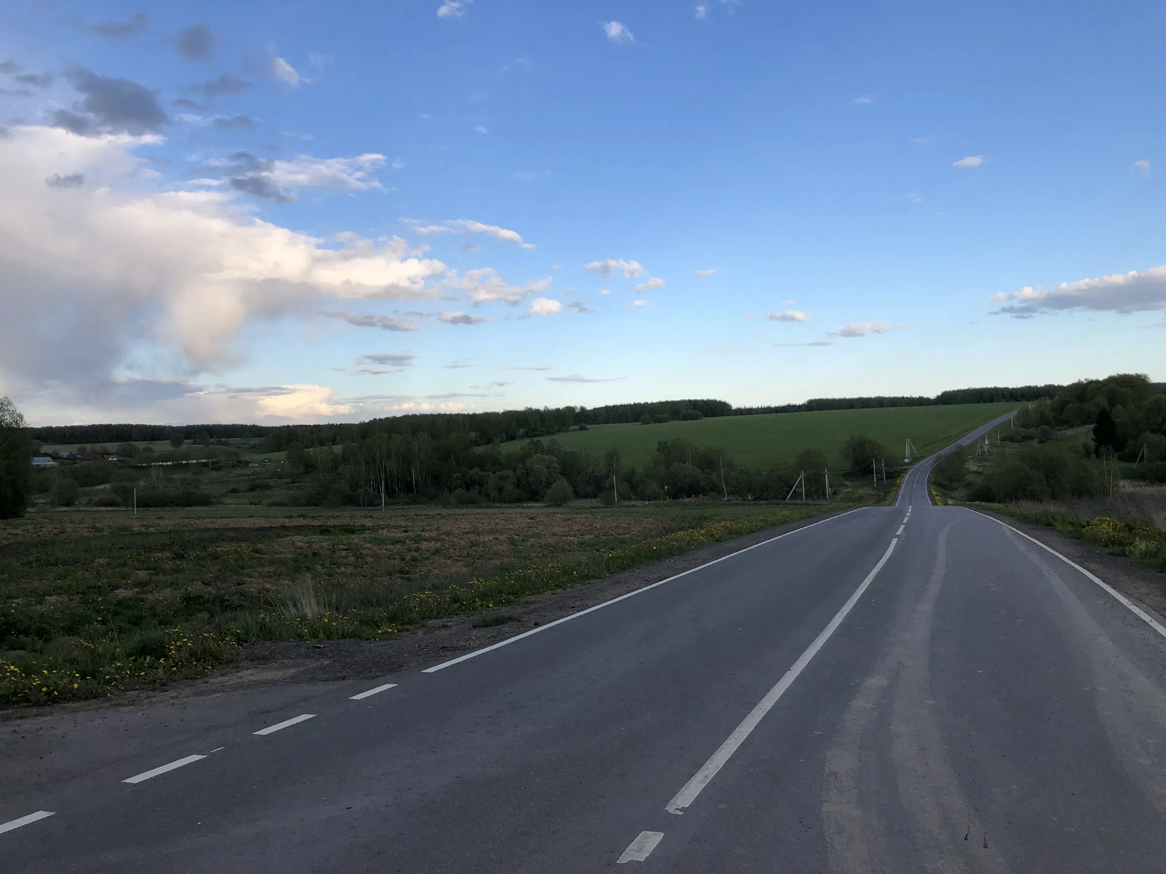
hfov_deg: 63.4
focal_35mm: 28
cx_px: 583
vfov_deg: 49.7
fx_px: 943
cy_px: 437
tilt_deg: -0.5
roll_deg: +2.0
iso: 20
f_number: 1.8
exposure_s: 1/1171
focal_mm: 4
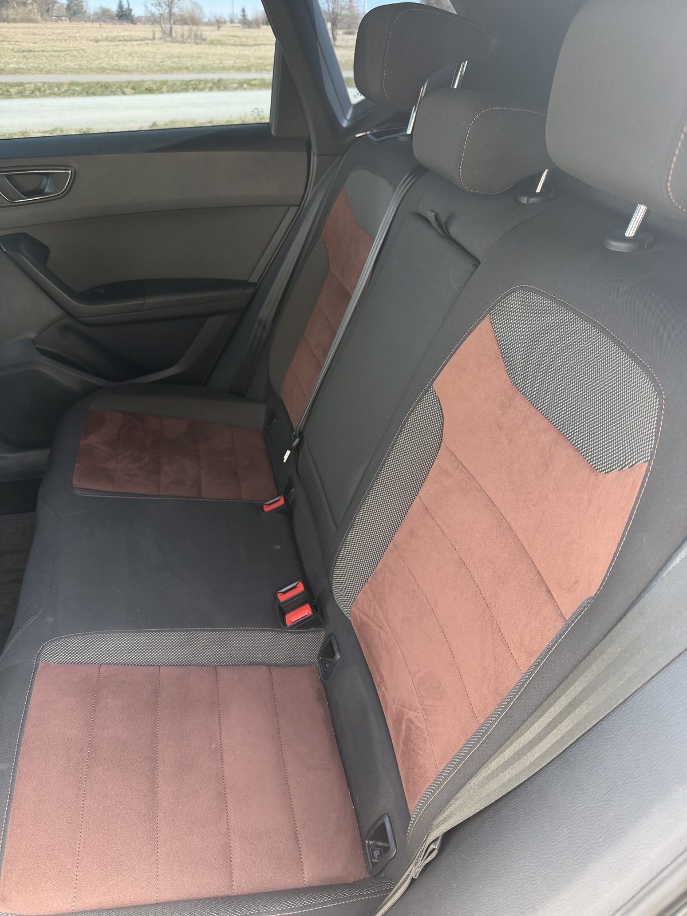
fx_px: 635
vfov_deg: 71.6
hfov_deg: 56.8
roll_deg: -0.7
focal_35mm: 24
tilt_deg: -33.4
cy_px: 458
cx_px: 344
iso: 160
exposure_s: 1/121
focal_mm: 6.76
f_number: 1.78
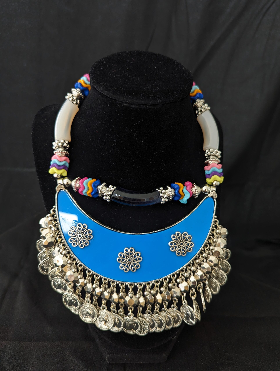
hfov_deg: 56.9
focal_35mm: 24
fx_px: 258
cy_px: 186
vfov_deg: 71.5
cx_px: 140
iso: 185
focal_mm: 6.81
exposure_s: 1/90
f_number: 1.85
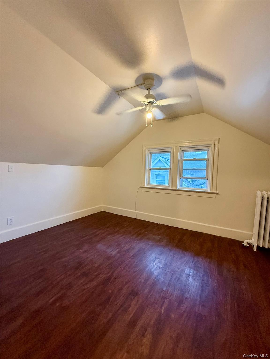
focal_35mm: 14
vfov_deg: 102.1
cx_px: 135
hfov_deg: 85.7
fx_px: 146
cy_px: 180
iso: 500
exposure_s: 1/60
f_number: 2.2
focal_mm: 2.22
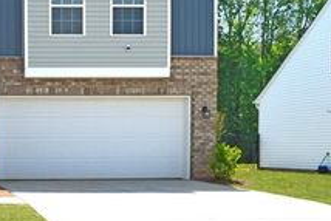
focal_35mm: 63
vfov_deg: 21.2
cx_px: -48
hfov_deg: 28.4
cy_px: 29
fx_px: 580
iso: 200
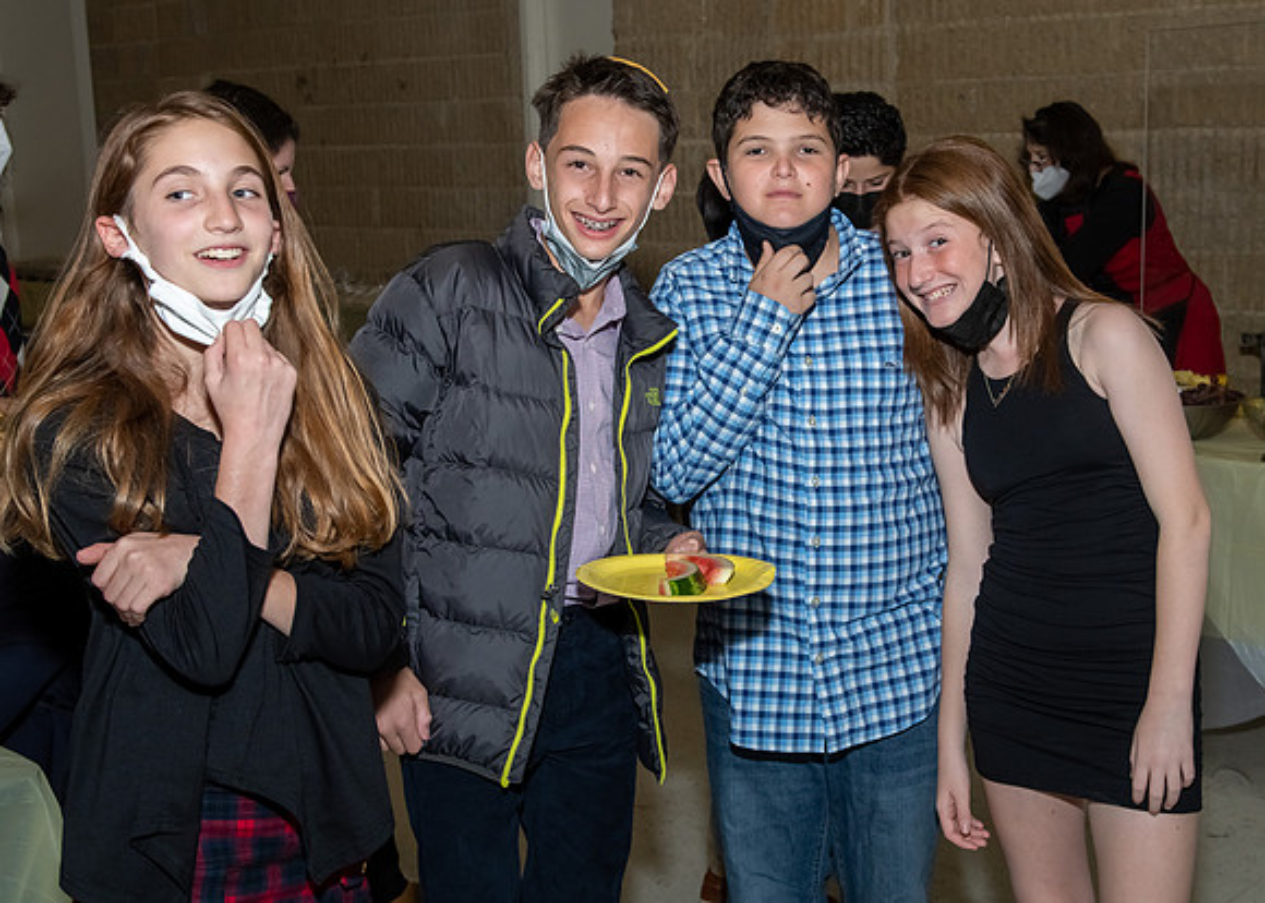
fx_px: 1723
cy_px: 449
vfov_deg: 29.4
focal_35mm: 48
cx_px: 769
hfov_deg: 40.1
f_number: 5.6
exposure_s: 1/250
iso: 500
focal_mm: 26
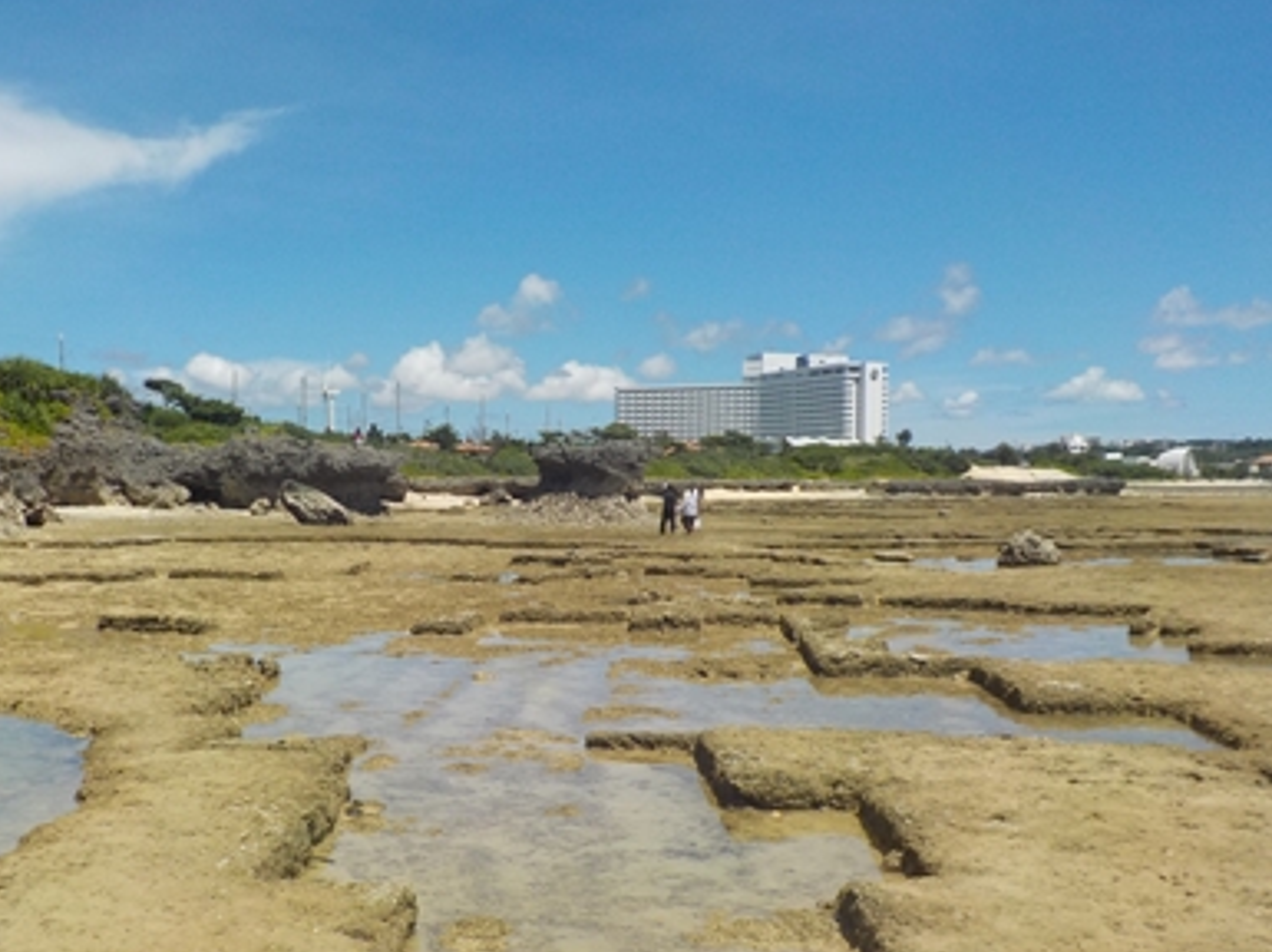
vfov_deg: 36.6
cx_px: 472
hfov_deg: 47.4
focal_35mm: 39
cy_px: 590
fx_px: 1432
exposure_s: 1/500
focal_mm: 4.1
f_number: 6.6
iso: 125
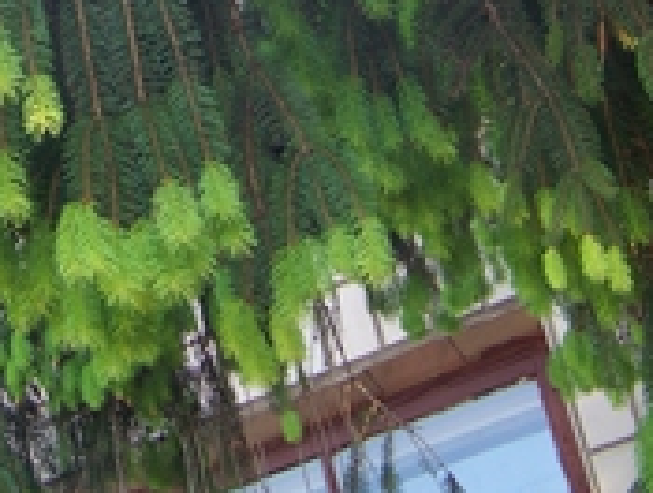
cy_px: -123
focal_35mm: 159
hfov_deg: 12.3
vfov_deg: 9.2
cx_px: 49
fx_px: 3006
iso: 67
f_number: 3.2
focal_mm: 10.5
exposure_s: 1/40
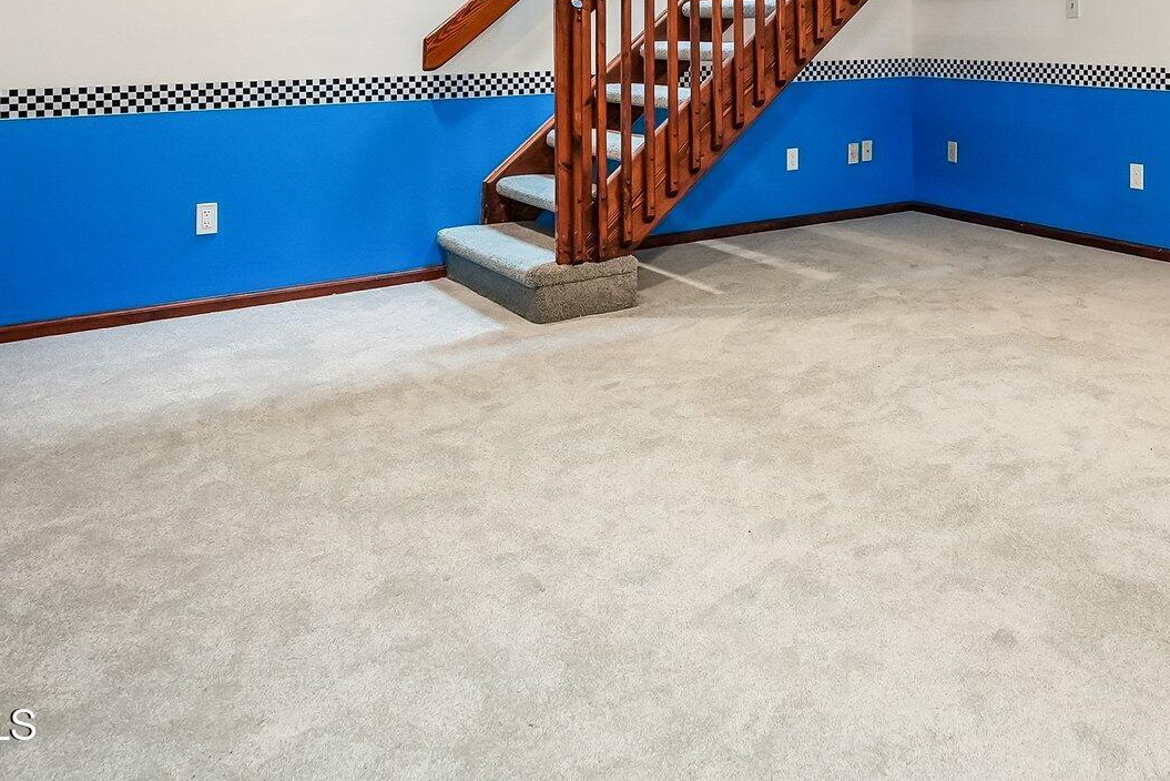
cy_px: 36
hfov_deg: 54.7
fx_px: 1092
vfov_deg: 36.2
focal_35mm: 34
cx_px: 818
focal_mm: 17.3
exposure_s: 1/30
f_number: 7.1
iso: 2500
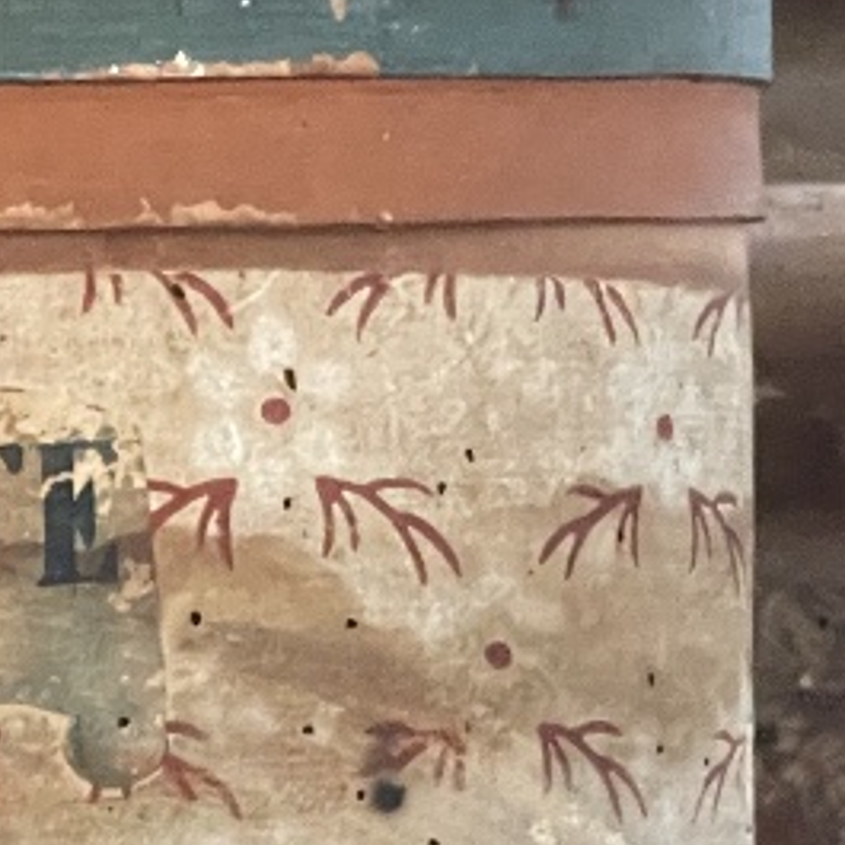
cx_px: -424
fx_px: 5744
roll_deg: +0.8
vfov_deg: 8.3
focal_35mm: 208
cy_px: 1027
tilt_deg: -0.9
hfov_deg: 8.2
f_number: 2
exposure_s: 1/60
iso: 800
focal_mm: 6
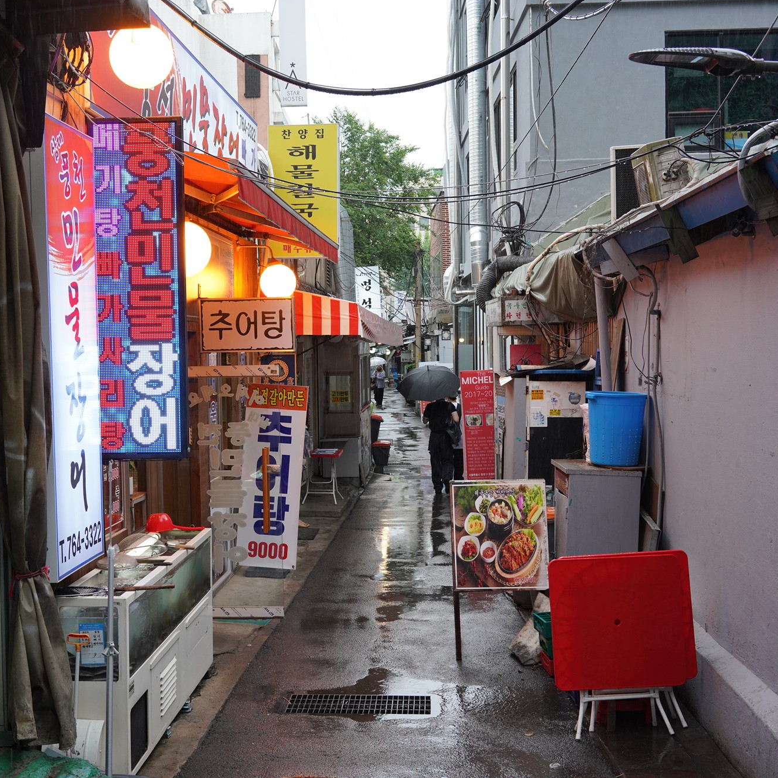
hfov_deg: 37.5
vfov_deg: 37.6
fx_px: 1144
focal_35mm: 45
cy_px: 387
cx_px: 328
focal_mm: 35
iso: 640
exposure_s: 1/100
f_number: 7.1
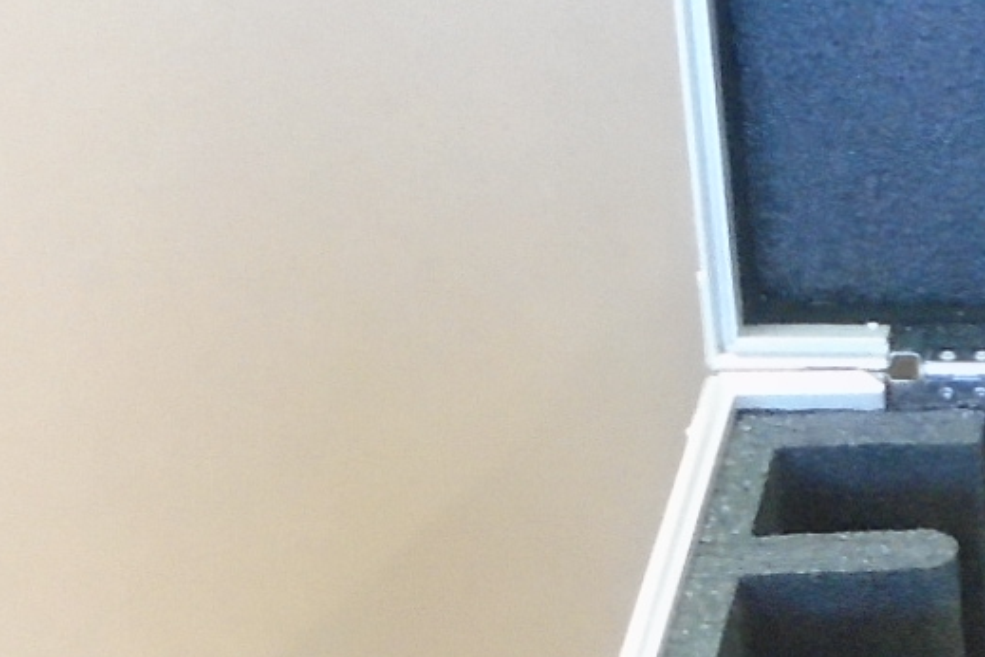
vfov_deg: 10.1
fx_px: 3693
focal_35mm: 135
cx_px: 1395
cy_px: 492
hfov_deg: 14.4
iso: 400
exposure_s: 1/15
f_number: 3.2
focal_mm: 4.6
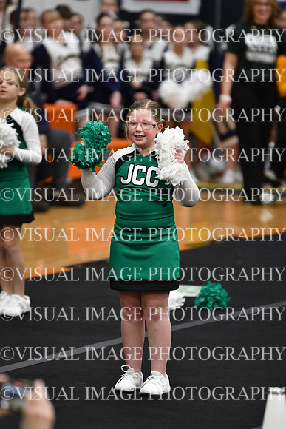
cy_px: 214
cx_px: 143
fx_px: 3573
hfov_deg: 4.6
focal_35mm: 300
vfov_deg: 6.9
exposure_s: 1/800
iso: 4000
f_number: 2.8
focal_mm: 200
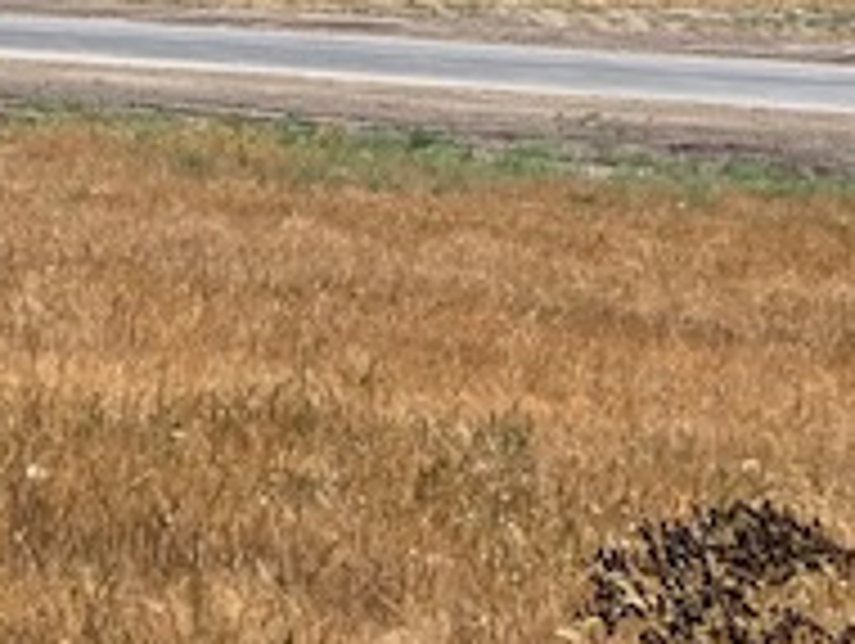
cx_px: 297
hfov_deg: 11.3
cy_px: -194
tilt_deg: -2.7
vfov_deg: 8.4
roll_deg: -1.0
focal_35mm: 175
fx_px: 4328
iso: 20
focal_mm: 6
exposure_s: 1/1845
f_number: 2
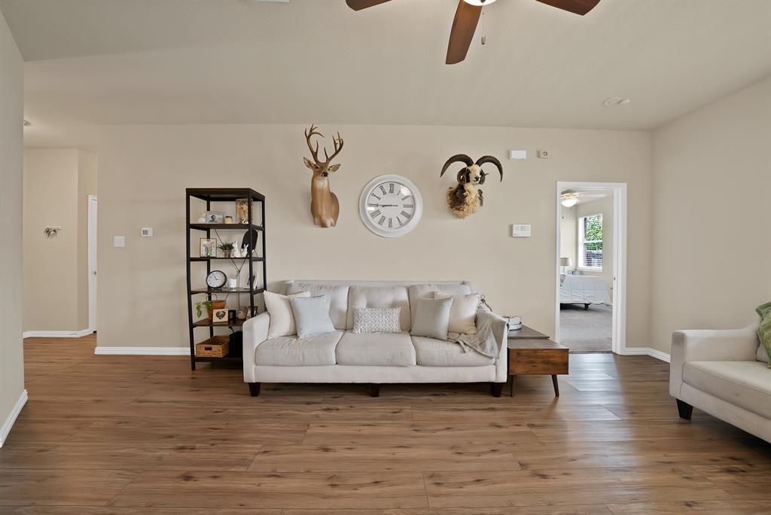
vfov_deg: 90.1
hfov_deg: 112.6
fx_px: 257
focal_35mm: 12
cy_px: 258
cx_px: 386
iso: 640
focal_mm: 12
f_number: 9
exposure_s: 1/3
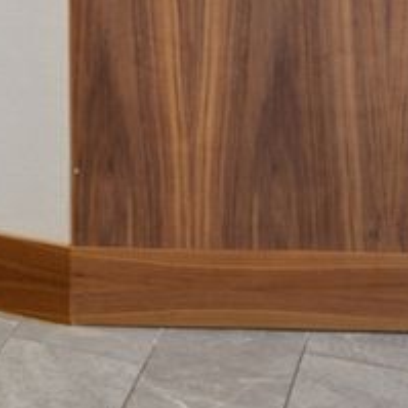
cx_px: -945
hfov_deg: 8.4
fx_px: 2187
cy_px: -463
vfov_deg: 9.8
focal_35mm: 164
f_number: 7.1
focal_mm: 20
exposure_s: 1/6
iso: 400
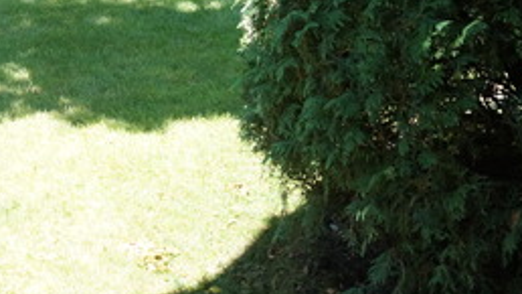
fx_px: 969
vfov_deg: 16.5
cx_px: -6
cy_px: -57
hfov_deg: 28.2
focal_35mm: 70
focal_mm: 18
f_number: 3.5
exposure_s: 1/800
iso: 800
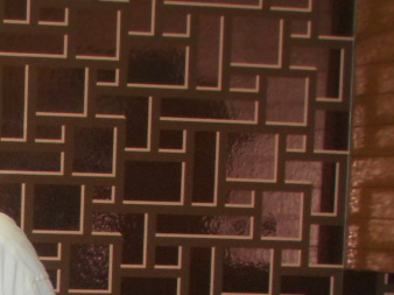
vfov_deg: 7.9
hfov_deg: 10.5
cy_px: 578
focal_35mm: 180
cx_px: -239
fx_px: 2047
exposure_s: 1/30
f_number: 3.5
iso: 200
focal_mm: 6.7
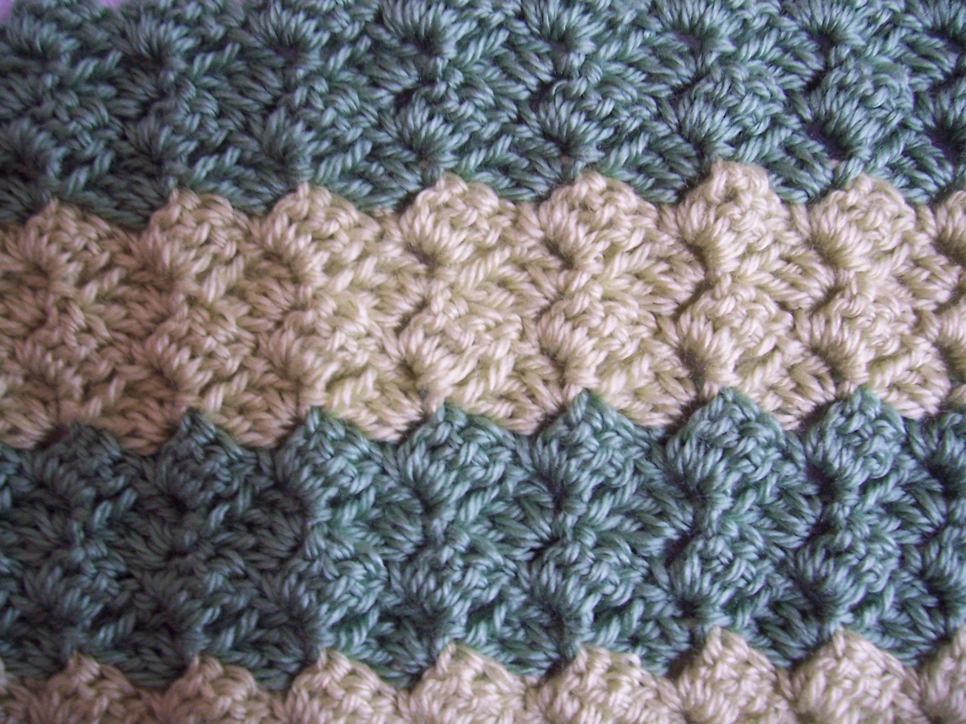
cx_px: 483
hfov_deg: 54.0
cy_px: 362
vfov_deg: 41.8
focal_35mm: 34
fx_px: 949
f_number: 2.7
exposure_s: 1/15
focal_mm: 5.6
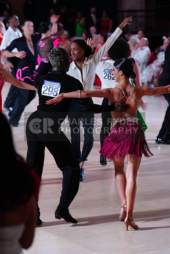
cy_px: 127
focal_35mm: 145
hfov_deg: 9.5
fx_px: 1026
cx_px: 85
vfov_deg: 14.2
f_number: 4.5
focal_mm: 145
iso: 1000
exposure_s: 1/200
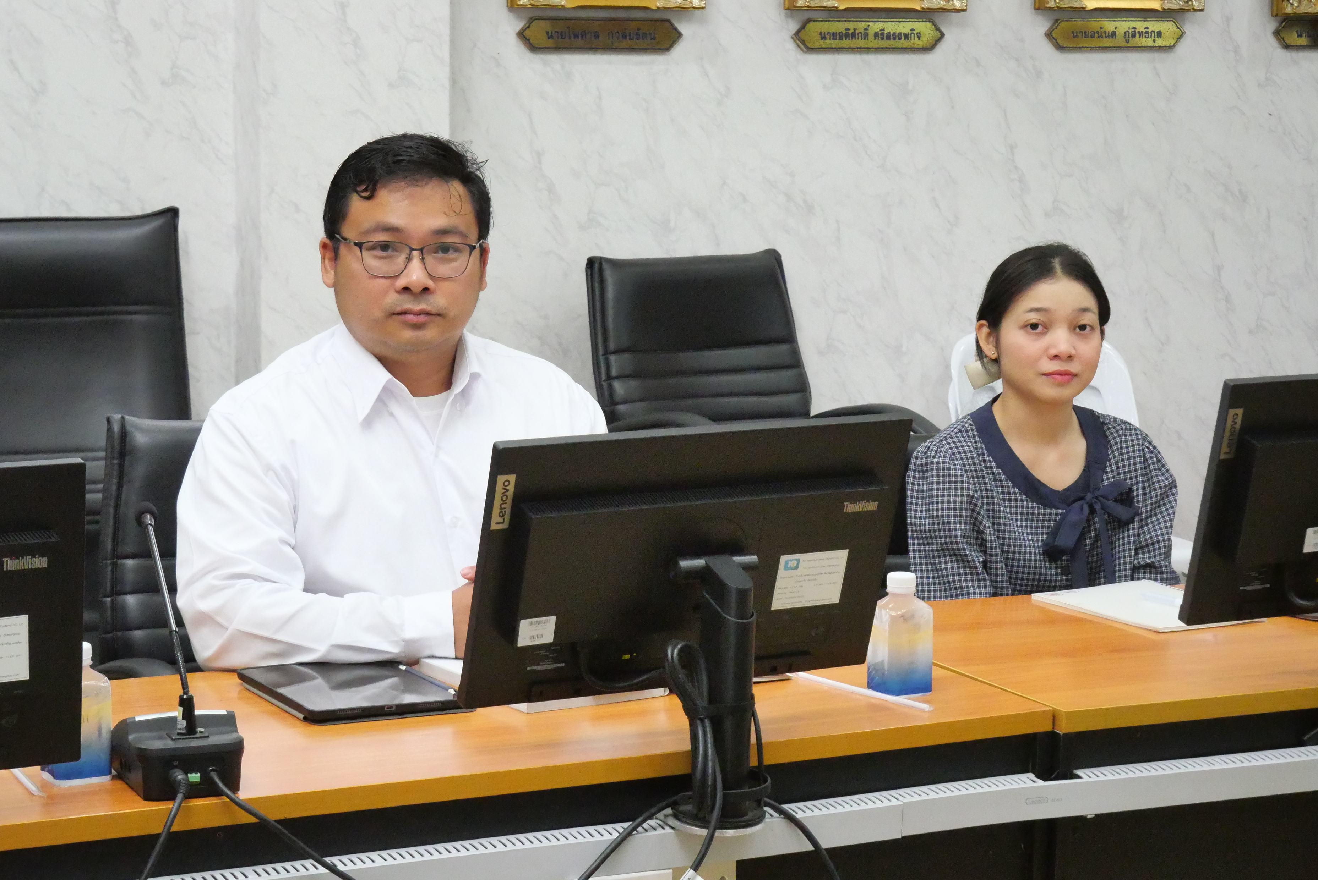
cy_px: 440
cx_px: 659
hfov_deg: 25.0
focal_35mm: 81
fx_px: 2967
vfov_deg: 16.9
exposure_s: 1/100
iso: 6400
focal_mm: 39
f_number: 5.6
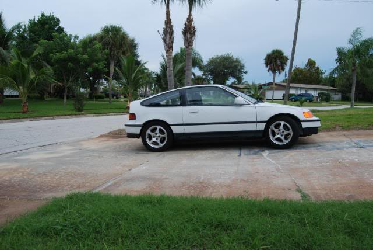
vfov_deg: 48.0
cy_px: 125
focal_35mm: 27
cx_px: 186
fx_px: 280
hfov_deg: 67.3
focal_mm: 18
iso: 100
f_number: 6.3
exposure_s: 1/160
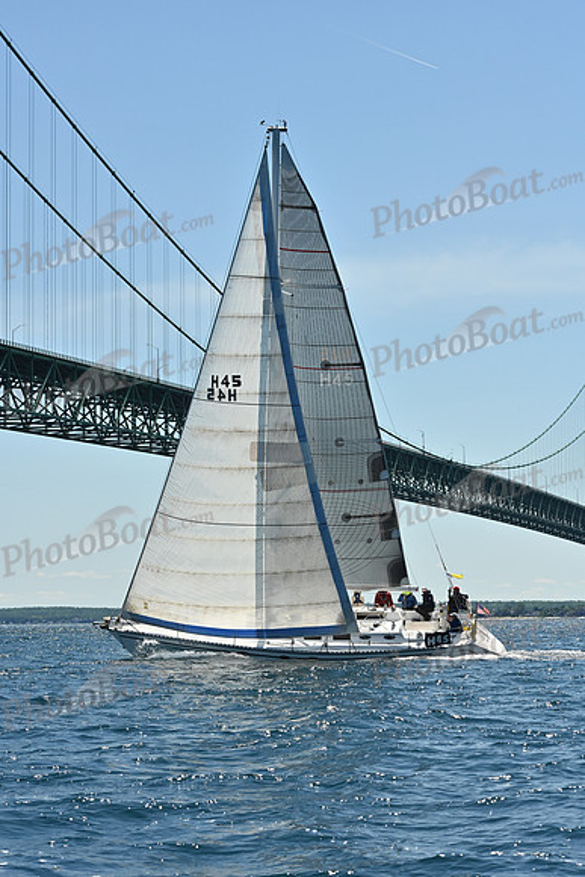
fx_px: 2314
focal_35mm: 95
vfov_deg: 21.5
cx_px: 292
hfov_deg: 14.4
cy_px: 438
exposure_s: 1/1000
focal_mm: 95
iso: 320
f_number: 10
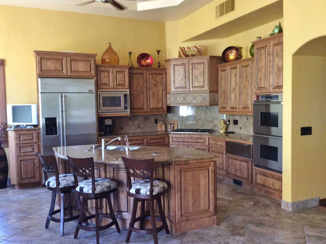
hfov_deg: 56.9
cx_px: 163
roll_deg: +1.6
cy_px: 122
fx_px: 301
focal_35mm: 32
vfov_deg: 44.1
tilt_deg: -3.7
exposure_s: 1/24
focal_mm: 3.3
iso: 125
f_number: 2.4
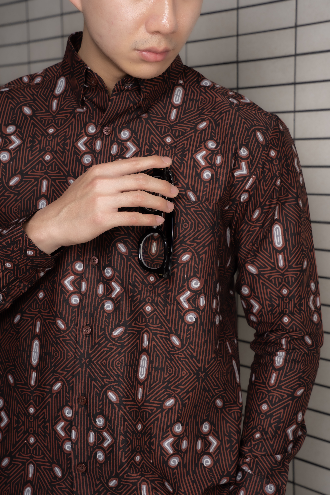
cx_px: 165
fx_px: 962
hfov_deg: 19.5
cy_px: 248
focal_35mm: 70
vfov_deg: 28.8
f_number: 8
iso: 200
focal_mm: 70
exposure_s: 1/125
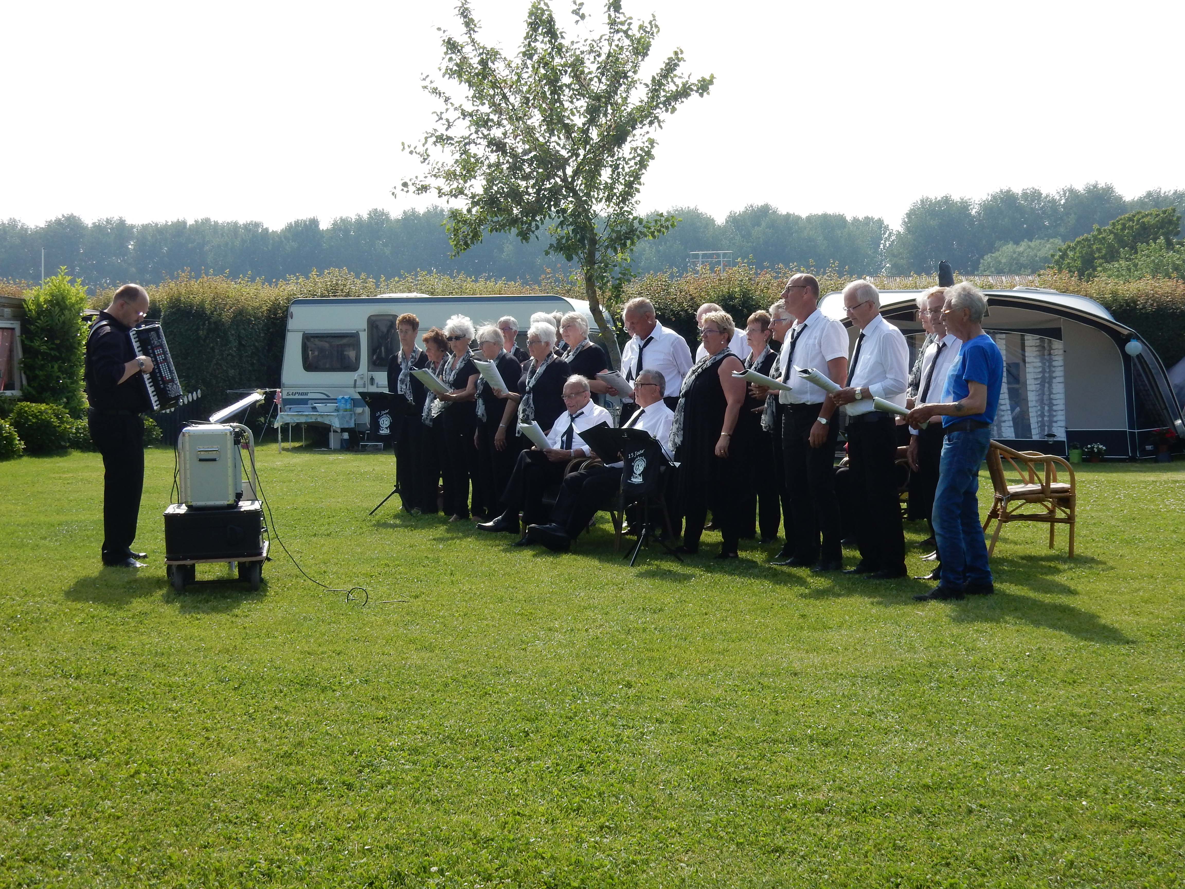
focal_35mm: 51
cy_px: 444
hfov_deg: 37.5
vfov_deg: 28.6
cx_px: 592
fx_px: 1746
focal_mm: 9
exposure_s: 1/640
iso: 125
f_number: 4.5
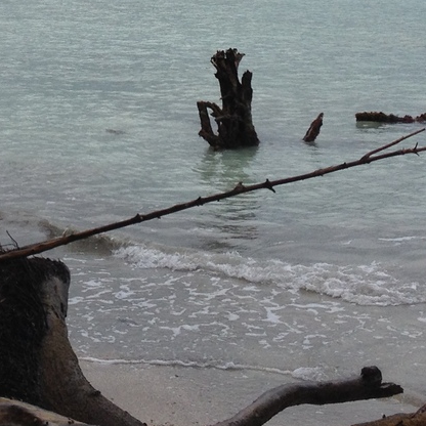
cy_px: -98
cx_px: 59
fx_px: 1657
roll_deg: -0.4
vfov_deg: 14.2
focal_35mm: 119
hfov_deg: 14.5
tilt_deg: -3.3
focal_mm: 4.28
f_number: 2.4
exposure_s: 1/1783
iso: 50
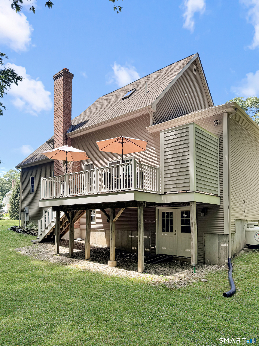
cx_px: 130
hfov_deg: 56.8
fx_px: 239
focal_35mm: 24
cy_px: 173
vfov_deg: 71.6
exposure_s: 1/1637
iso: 80
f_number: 1.78
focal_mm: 6.76
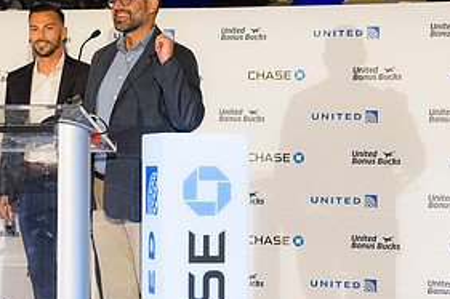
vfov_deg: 10.5
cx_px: 104
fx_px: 1624
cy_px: 144
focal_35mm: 130
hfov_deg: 15.7
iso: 1250
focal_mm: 42
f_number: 2.8
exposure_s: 1/200
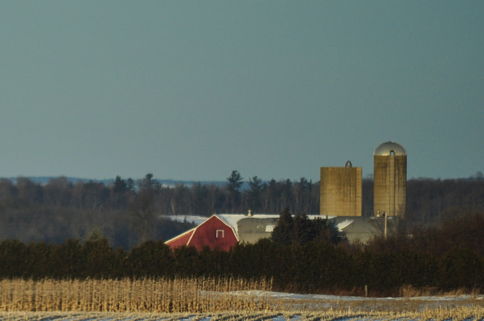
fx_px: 8660
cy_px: 200
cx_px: -28
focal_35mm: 645
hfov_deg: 3.2
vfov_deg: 2.1
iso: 200
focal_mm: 200
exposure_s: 1/500
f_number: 5.6
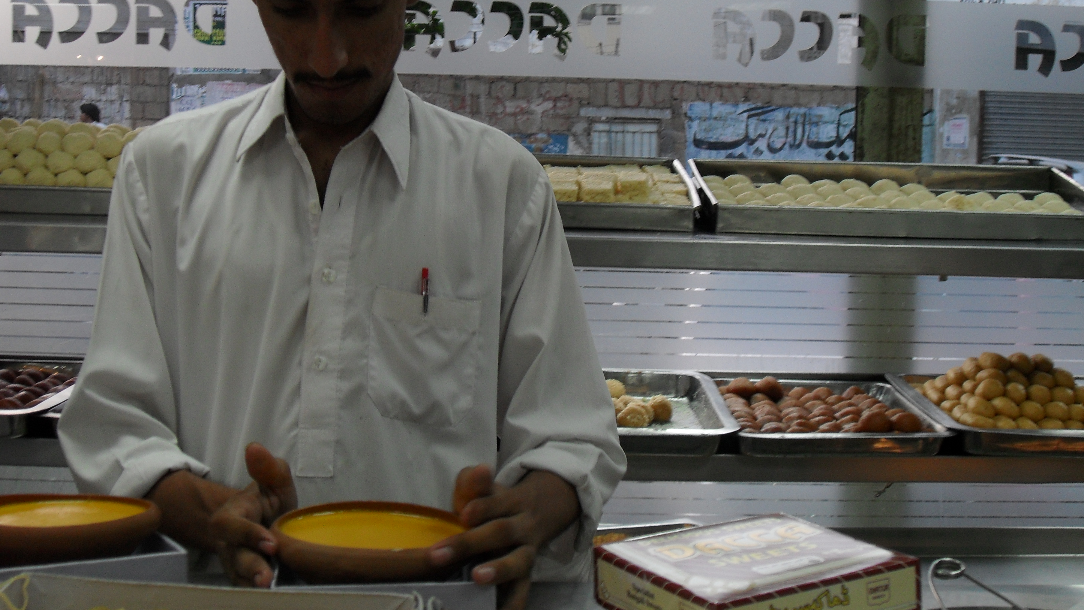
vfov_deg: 21.8
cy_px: 237
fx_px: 1581
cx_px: 547
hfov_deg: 37.8
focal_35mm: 55
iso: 100
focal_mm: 8.8
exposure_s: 1/45
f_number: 3.3
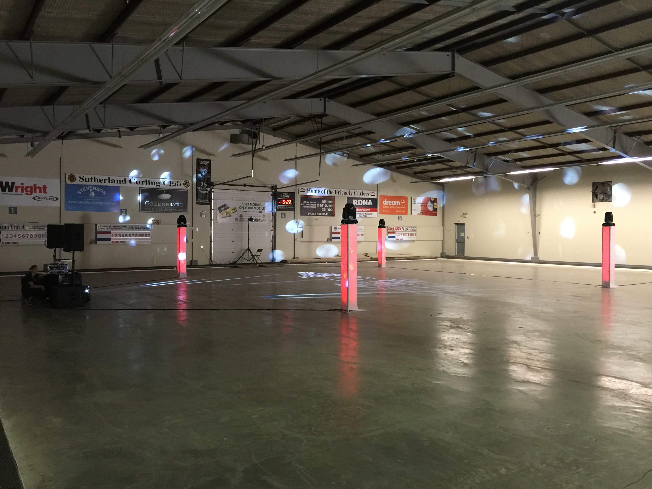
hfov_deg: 61.7
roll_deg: -0.4
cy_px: 244
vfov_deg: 48.2
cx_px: 326
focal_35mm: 29
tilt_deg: -1.6
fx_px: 546
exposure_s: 1/10
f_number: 2.2
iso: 125
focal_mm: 4.15
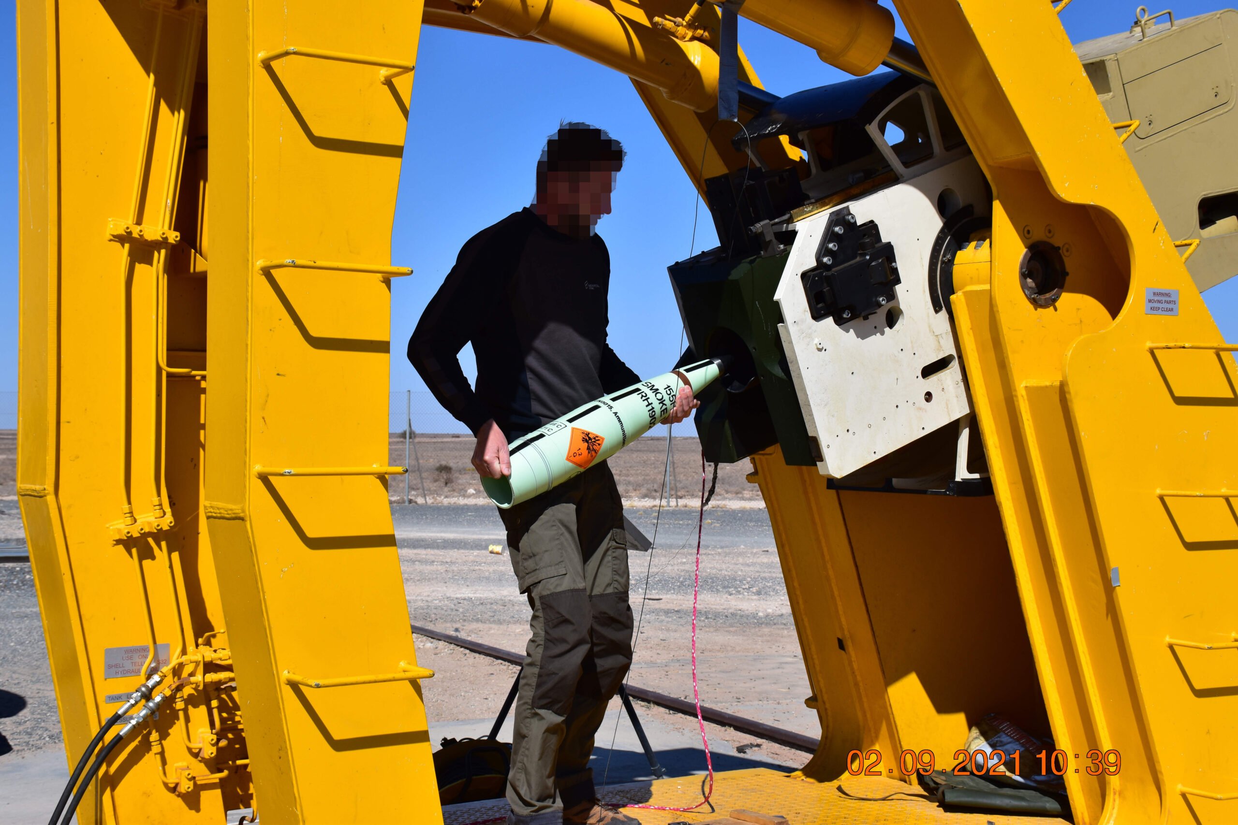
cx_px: 619
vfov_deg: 25.8
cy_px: 412
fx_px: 1805
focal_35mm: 52
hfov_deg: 37.8
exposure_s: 1/750
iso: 200
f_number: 8
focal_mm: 35
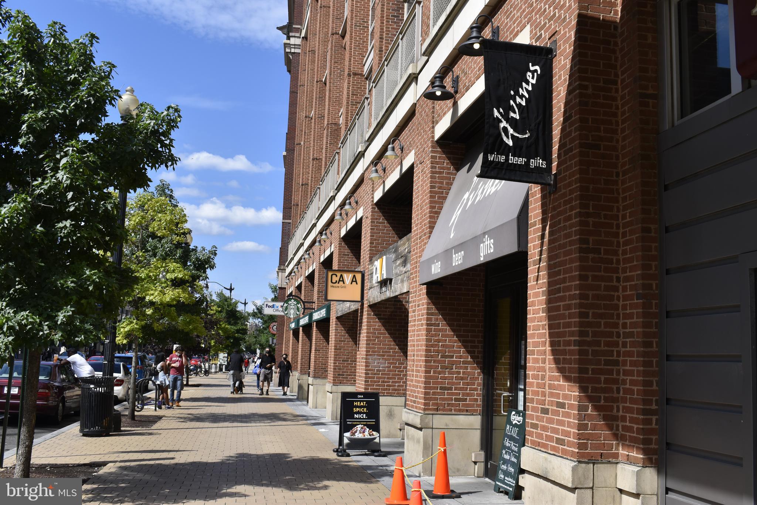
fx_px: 757
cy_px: 252
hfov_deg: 53.1
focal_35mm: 36
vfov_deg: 36.9
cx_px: 378
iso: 100
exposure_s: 1/320
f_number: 9
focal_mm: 24
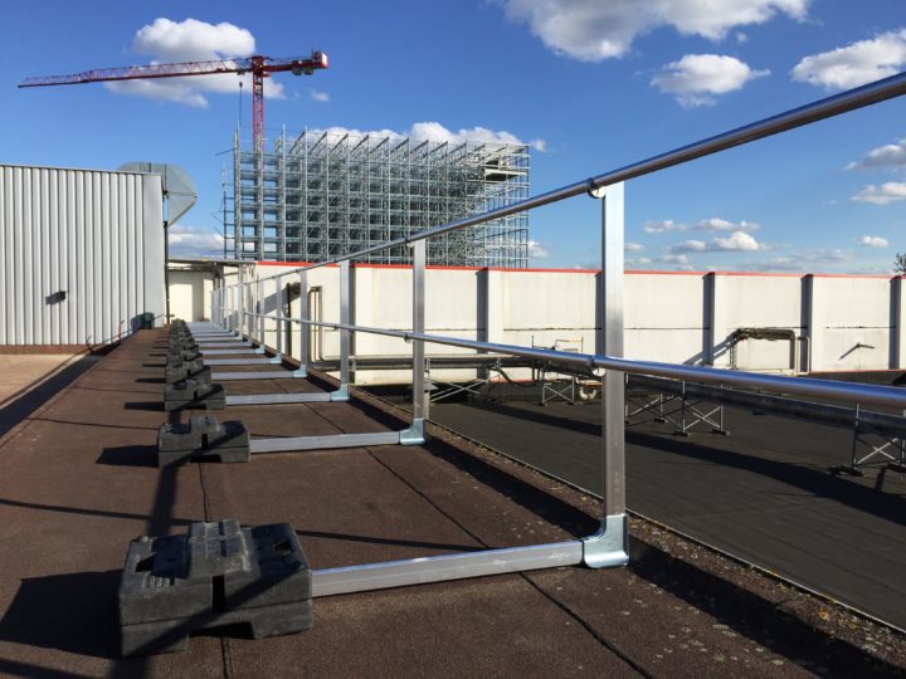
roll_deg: -1.0
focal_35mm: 29
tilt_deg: -2.5
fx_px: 759
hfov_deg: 61.7
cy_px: 340
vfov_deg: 48.2
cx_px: 453
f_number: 2.2
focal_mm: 4.15
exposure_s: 1/2326
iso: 32
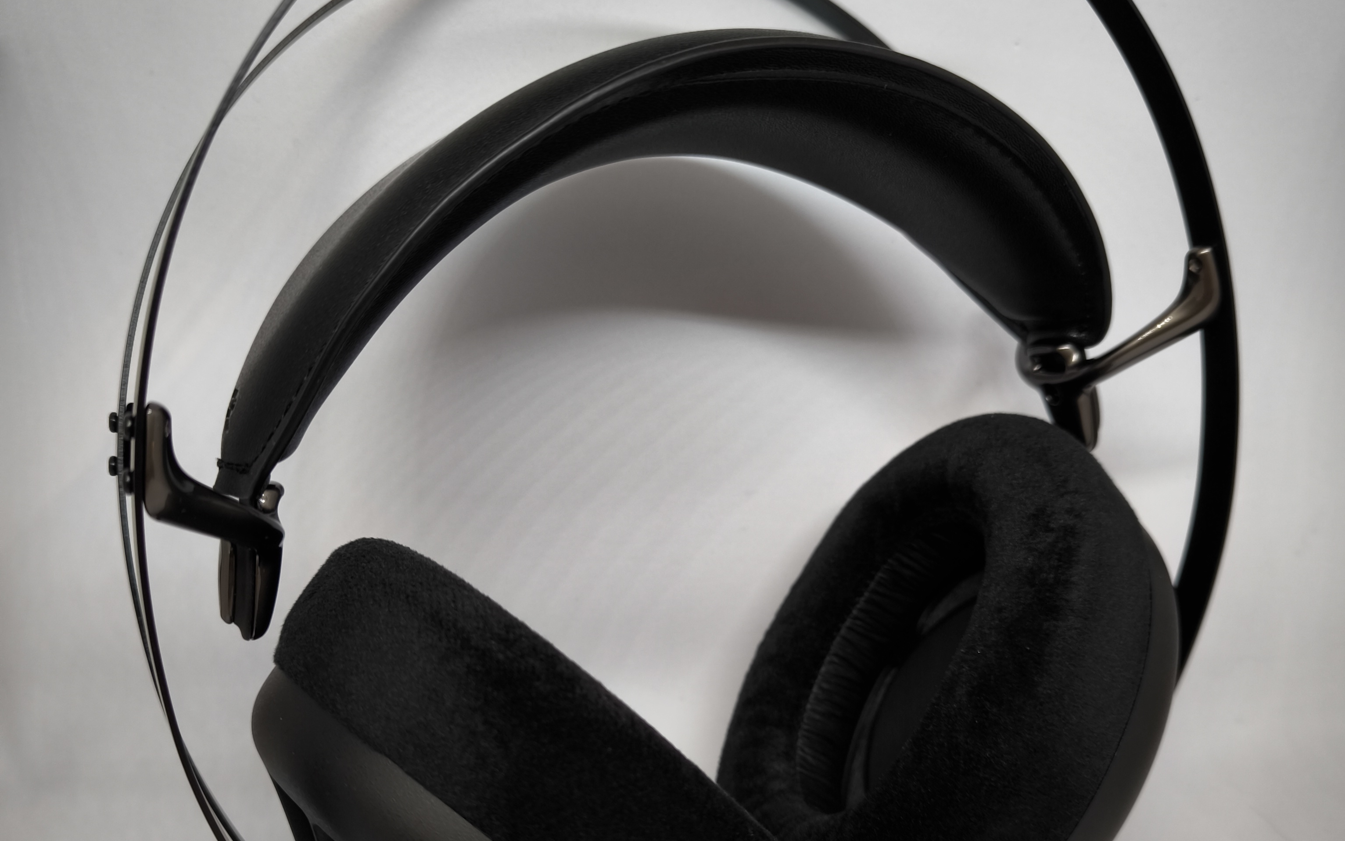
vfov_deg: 36.8
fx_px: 1246
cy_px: 570
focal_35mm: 34
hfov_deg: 56.7
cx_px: 674
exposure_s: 1/100
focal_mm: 6.92
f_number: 1.9
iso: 160
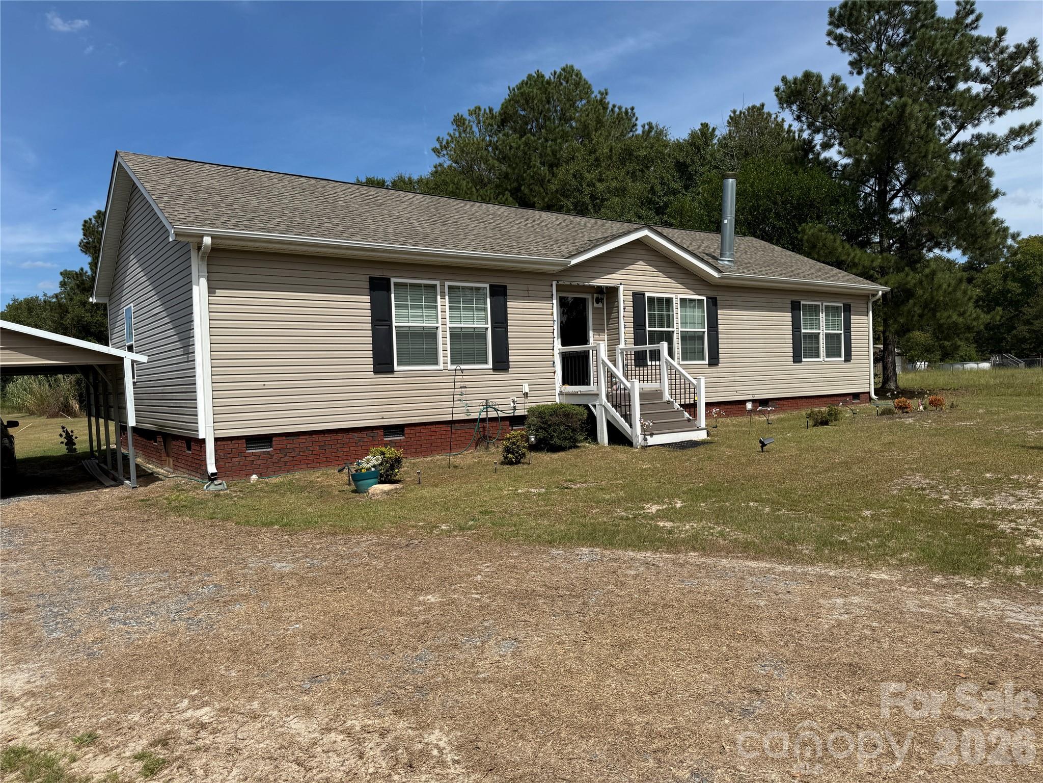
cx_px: 522
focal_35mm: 24
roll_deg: +1.6
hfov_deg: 71.6
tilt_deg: +0.3
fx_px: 723
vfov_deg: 56.8
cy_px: 392
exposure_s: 1/6173
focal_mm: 6.76
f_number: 1.78
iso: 80
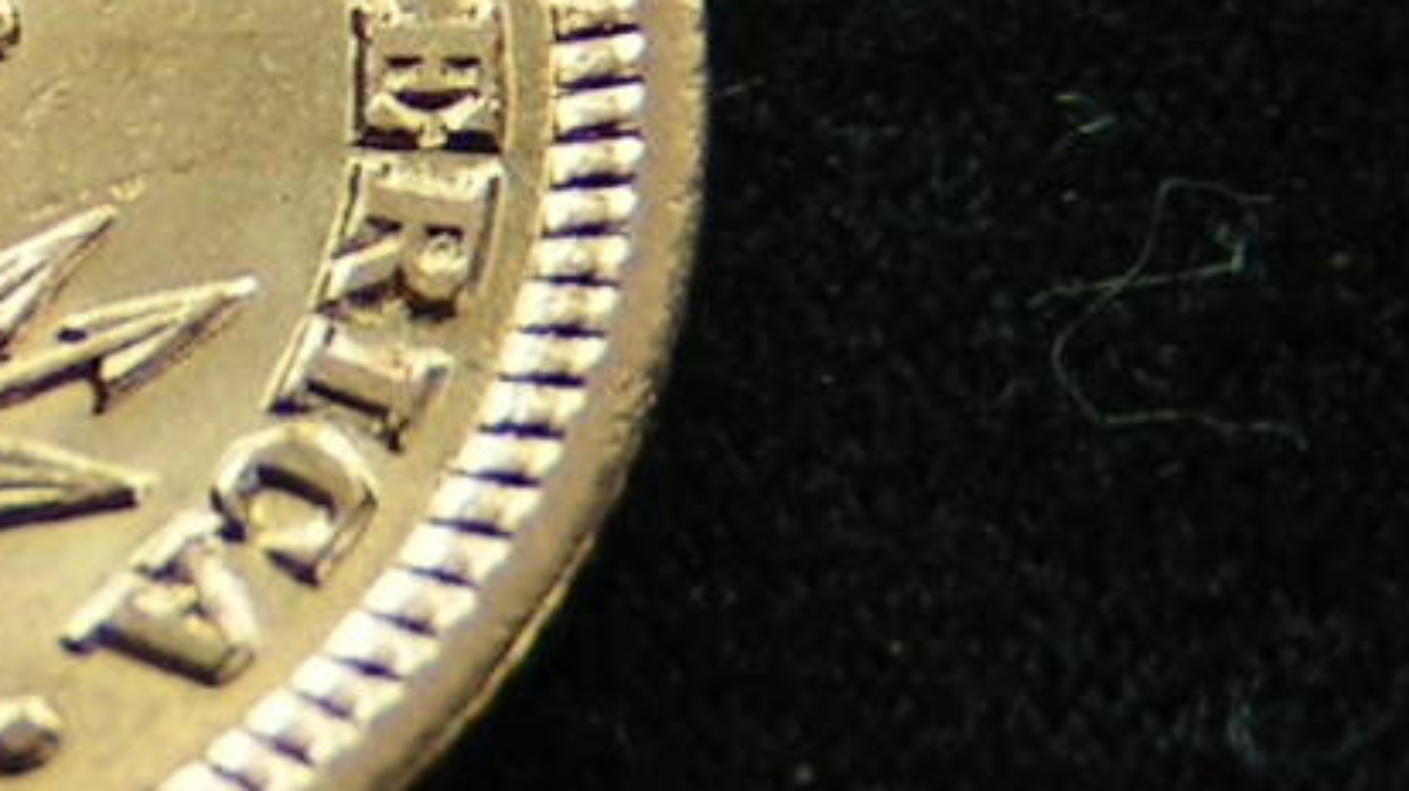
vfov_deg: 4.6
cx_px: -542
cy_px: 286
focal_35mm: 266
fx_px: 9935
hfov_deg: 8.0
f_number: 3.2
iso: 50
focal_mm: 9.7
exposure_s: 1/80
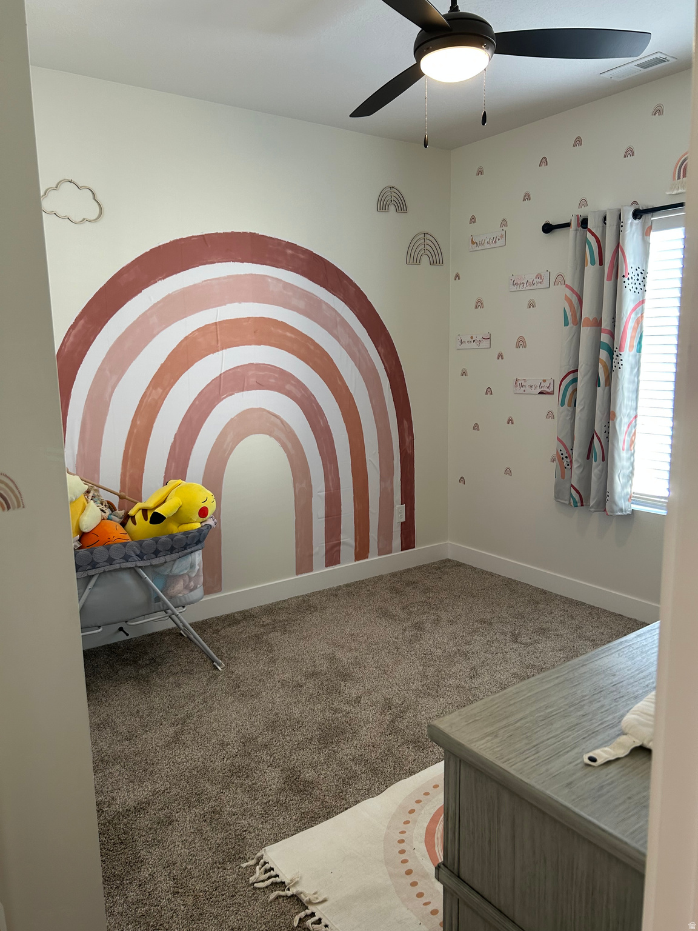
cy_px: 466
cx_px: 349
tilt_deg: -9.6
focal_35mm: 26
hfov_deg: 53.1
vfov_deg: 67.3
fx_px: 699
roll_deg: +0.2
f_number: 1.5
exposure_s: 1/60
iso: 100
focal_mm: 5.7
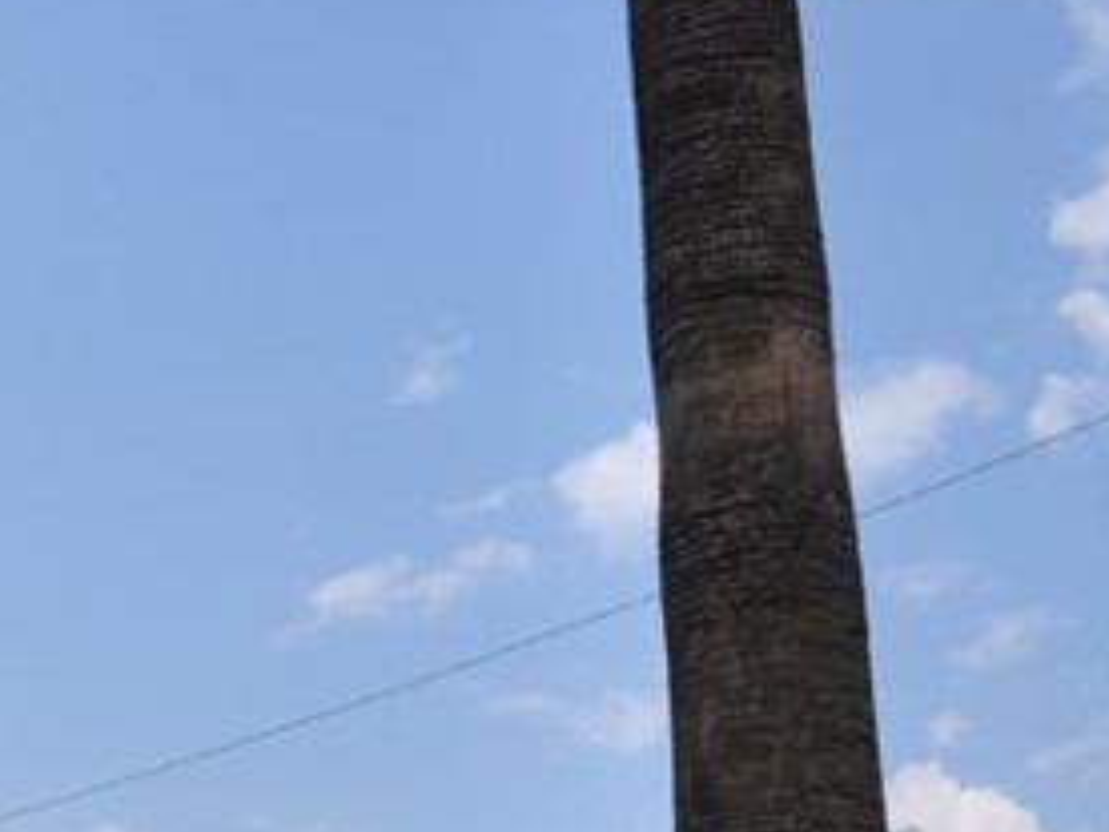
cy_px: 1246
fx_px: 3428
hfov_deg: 16.0
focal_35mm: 107
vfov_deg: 13.1
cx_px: -808
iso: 200
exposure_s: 1/400
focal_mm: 20
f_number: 10
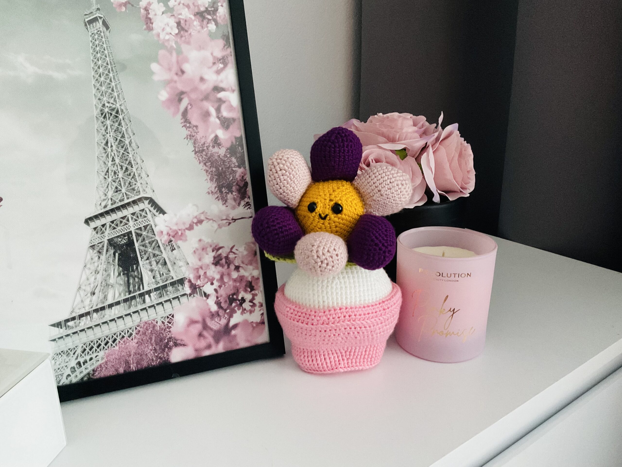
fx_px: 521
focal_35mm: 29
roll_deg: +0.6
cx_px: 311
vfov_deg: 48.2
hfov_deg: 61.7
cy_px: 234
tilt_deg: -17.8
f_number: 1.8
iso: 500
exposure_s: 1/30
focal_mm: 3
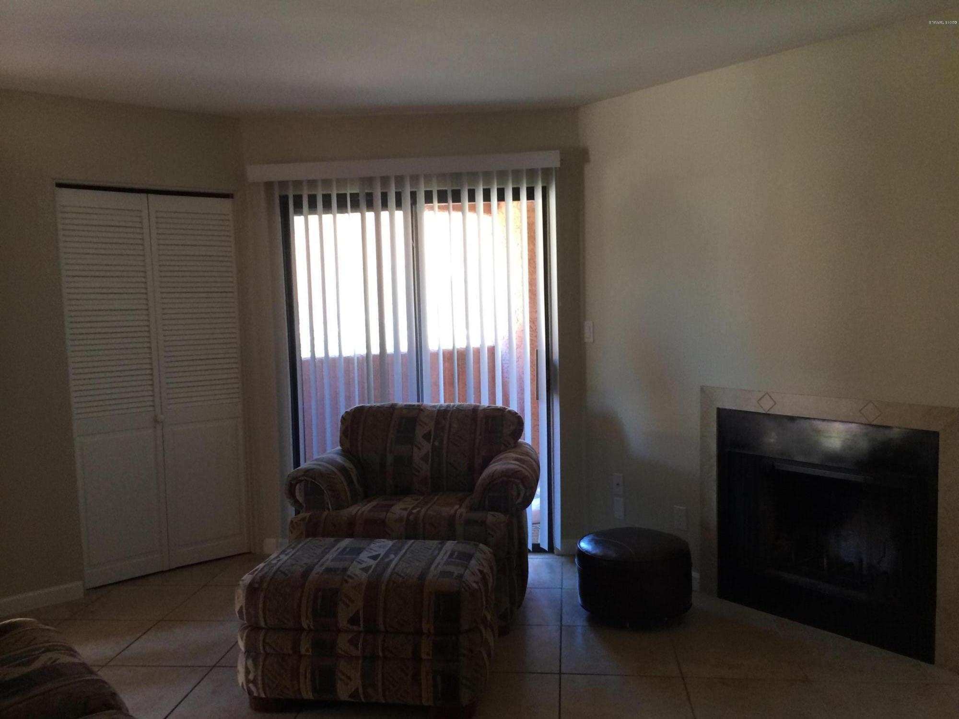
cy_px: 360
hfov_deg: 60.0
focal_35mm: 30
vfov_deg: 46.8
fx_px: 831
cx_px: 480
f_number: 2.2
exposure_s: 1/30
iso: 64
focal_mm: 4.12
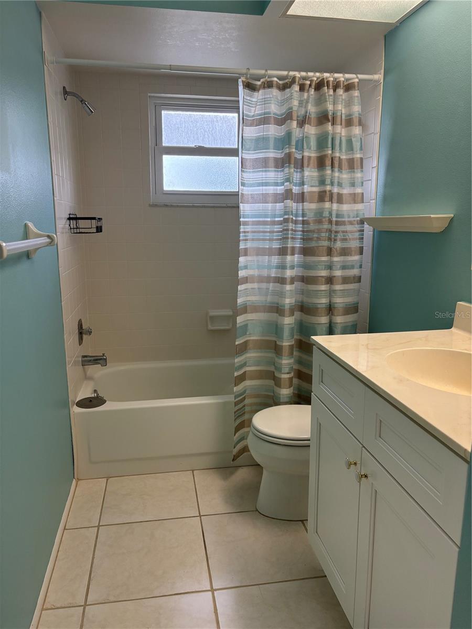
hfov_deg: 53.1
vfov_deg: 67.3
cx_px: 236
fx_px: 473
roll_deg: -0.7
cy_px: 314
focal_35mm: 26
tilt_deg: -10.5
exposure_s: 1/120
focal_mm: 5.96
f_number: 1.6
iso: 160
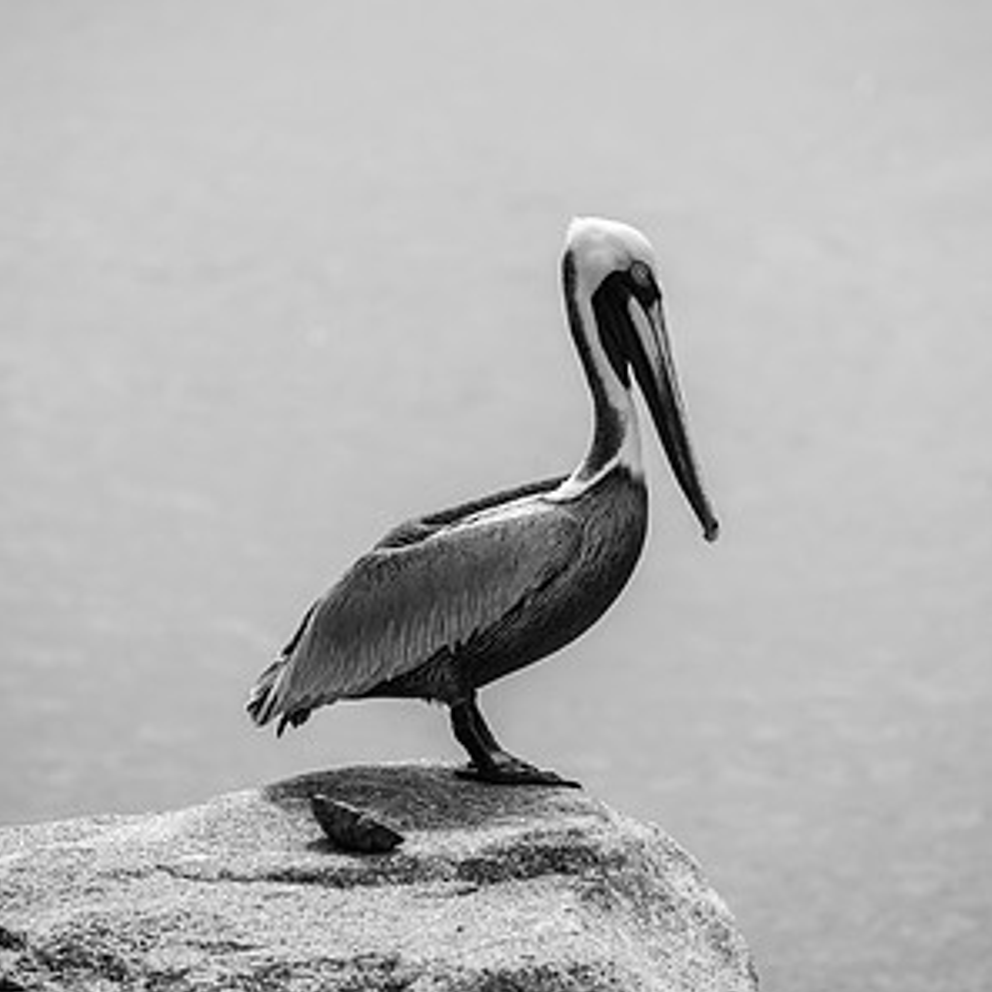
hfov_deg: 6.5
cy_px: 484
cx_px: 498
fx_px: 8754
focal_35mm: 270
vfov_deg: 6.5
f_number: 5.6
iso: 100
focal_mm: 175
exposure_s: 1/400
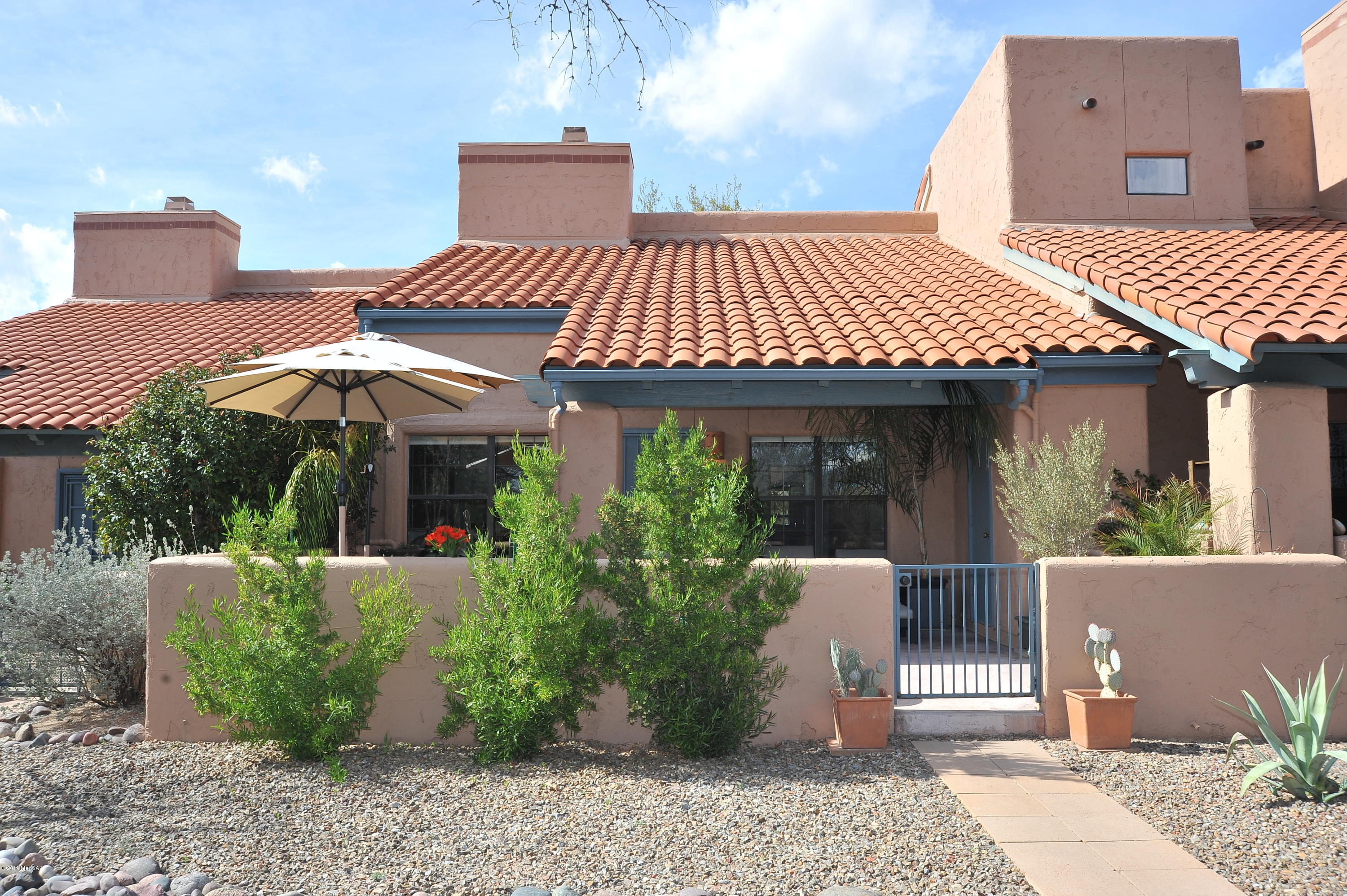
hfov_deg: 62.0
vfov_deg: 43.6
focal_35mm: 30
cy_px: 448
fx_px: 1122
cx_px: 674
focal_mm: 30
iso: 320
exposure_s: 1/320
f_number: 11
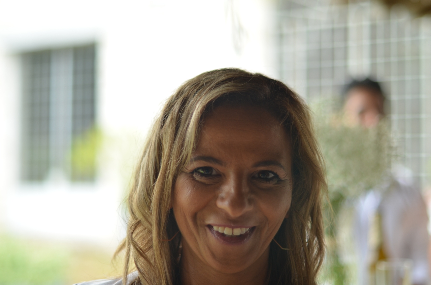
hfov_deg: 27.0
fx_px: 896
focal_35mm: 75
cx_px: 216
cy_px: 142
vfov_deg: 18.1
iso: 200
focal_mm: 50
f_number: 1.4
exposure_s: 1/160
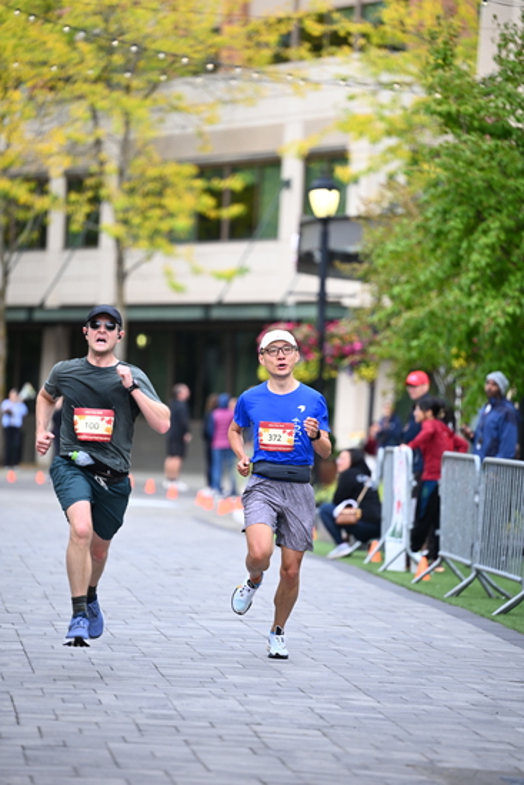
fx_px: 3818
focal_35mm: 175
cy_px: 392
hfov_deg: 7.9
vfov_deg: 11.7
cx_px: 262
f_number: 2.8
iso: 1000
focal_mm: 175
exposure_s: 1/1600
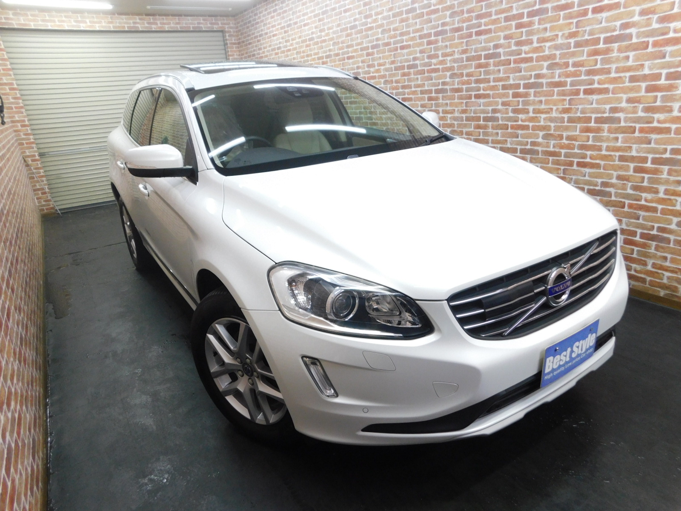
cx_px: 340
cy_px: 256
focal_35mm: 23
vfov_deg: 58.9
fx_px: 452
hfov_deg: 73.9
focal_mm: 4
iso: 220
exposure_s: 1/30
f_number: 3
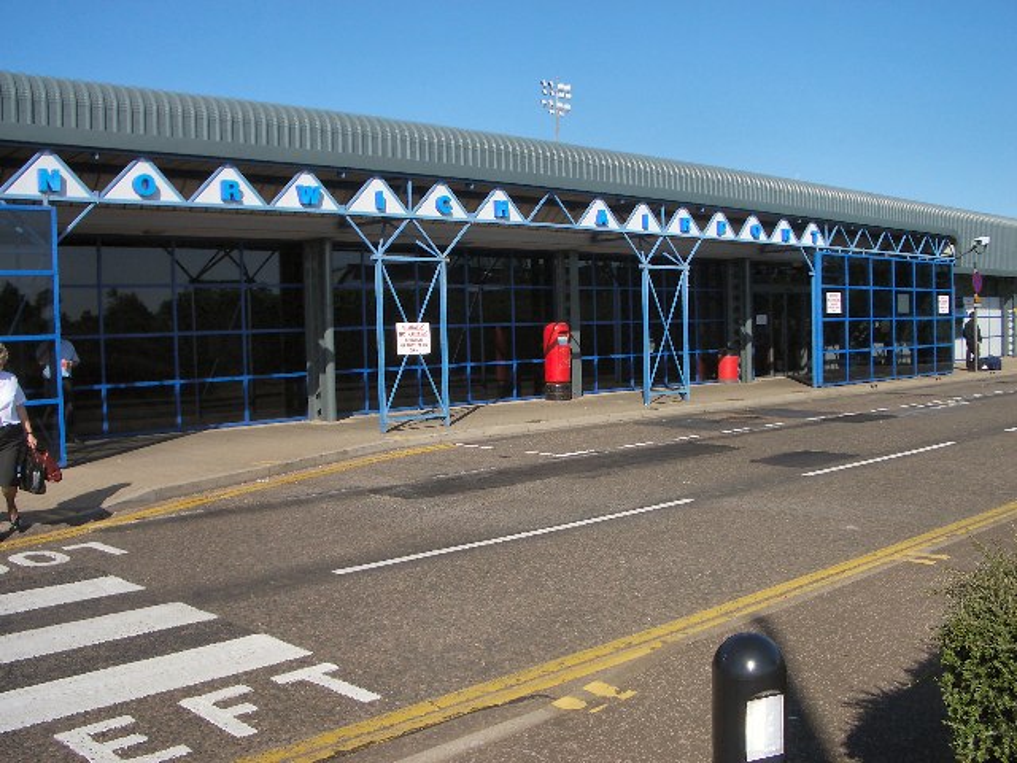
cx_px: 508
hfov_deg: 52.6
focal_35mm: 35
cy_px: 382
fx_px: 1028
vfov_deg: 40.7
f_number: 4.3
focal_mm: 5.8
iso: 80
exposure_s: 1/500
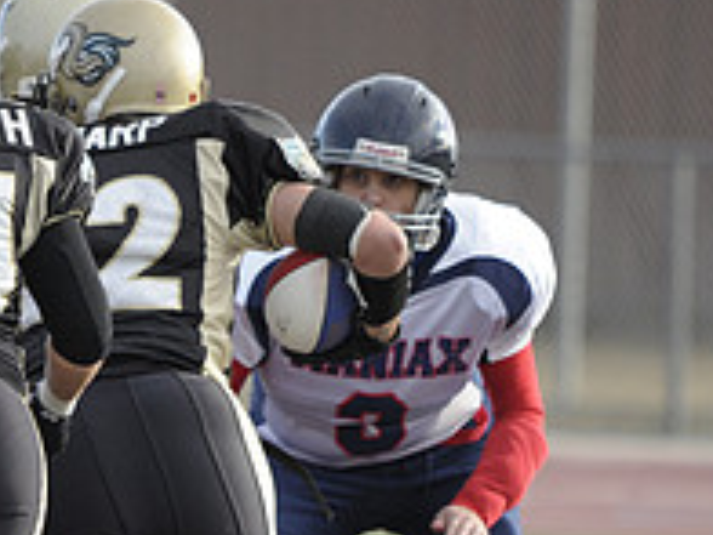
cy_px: 357
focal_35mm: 1277
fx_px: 26303
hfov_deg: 1.6
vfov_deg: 1.2
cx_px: 76
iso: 1250
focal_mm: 450
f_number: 6.3
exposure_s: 1/1000
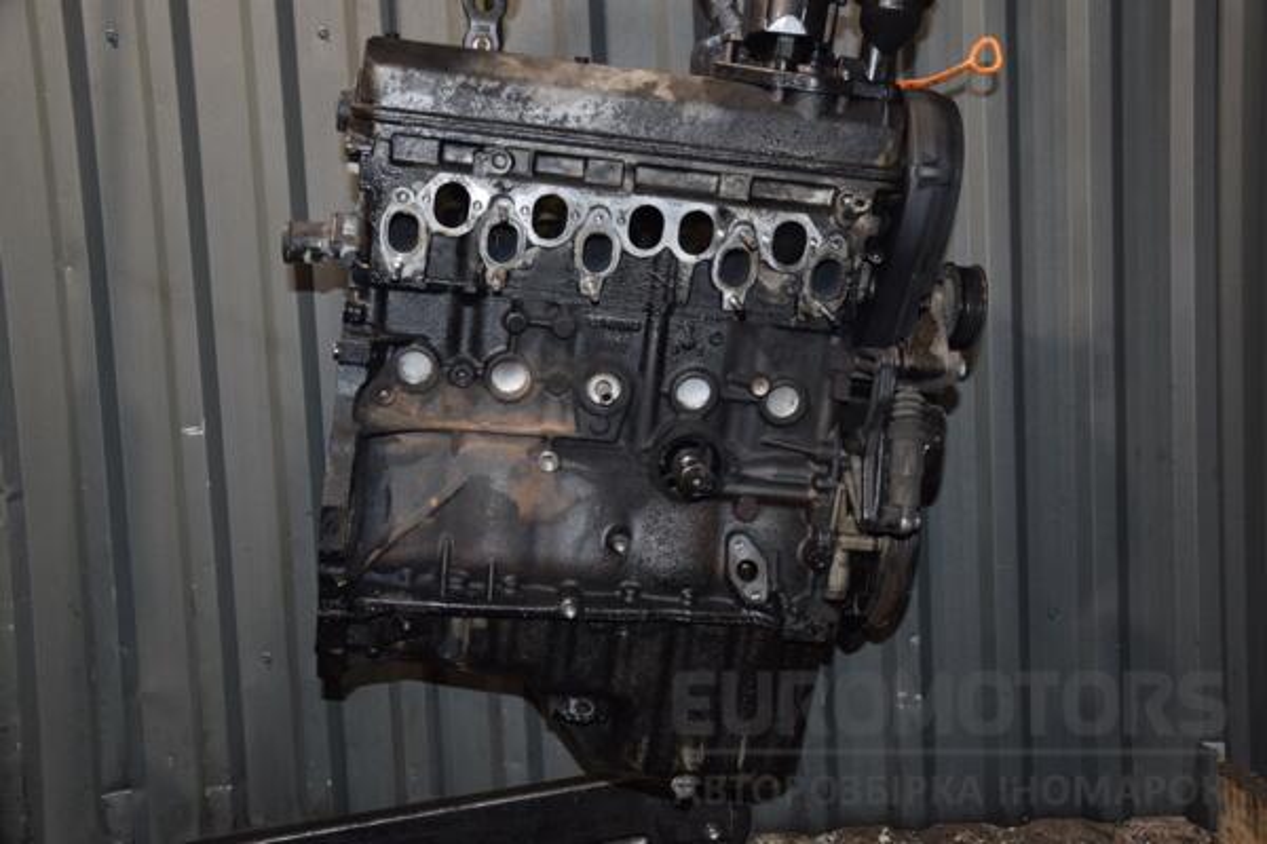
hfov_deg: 46.4
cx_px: 634
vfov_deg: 31.9
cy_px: 422
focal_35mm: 42
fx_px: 1478
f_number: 5
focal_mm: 28
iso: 800
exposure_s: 1/60
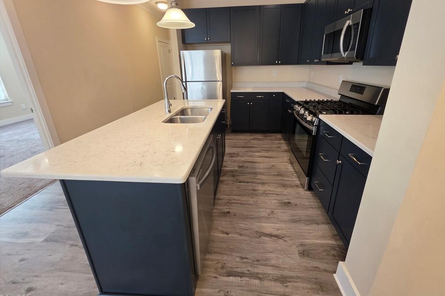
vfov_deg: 80.8
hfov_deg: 104.2
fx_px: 173
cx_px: 229
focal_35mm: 14
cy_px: 129
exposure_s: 1/120
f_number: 1.9
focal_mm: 2.2
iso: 80
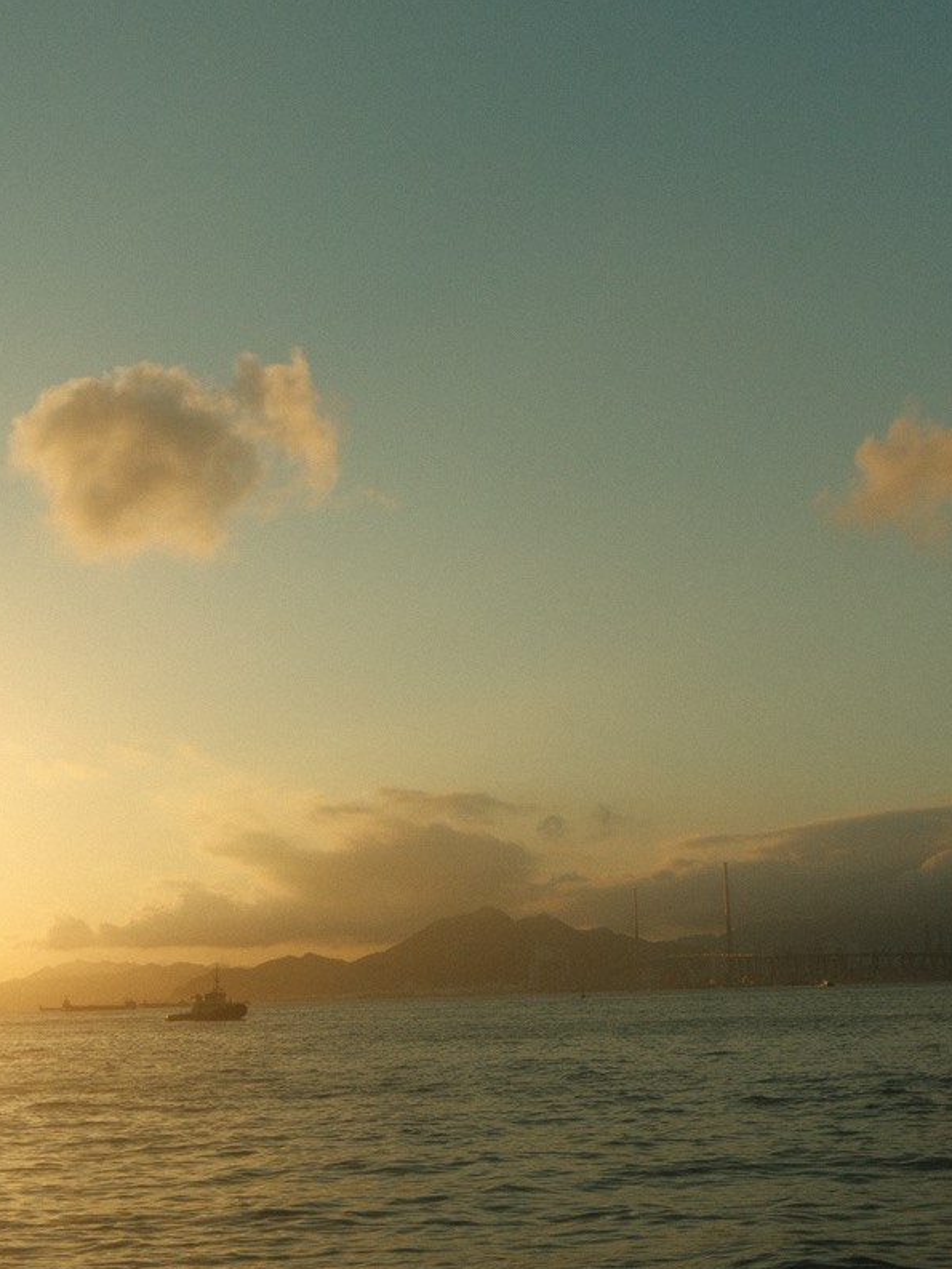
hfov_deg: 30.3
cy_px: 634
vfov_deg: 39.7
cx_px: 509
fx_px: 1760
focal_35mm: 48
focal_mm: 21.9
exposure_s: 1/1800
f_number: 8
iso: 640
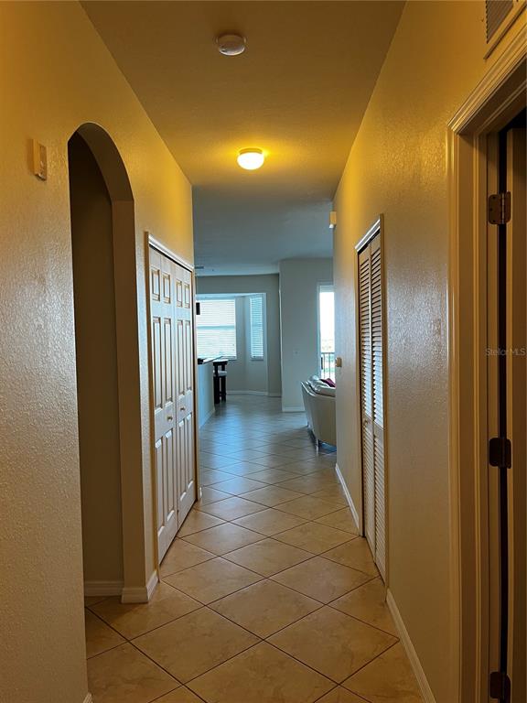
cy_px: 352
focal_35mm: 26
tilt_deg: -2.1
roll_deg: +0.9
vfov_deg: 67.3
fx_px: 528
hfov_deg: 53.1
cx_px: 264
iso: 125
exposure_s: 1/60
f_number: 1.6
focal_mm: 5.1
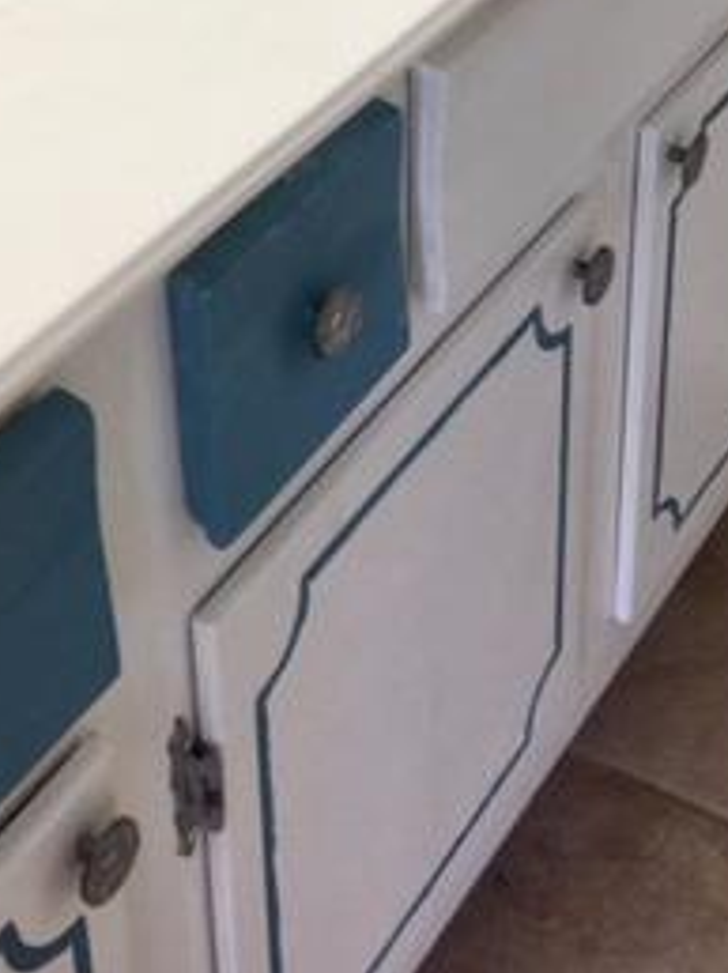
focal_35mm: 72
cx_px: 302
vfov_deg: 25.8
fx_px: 2022
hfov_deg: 20.4
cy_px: 11
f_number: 2.2
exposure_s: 1/30
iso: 32
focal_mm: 4.15
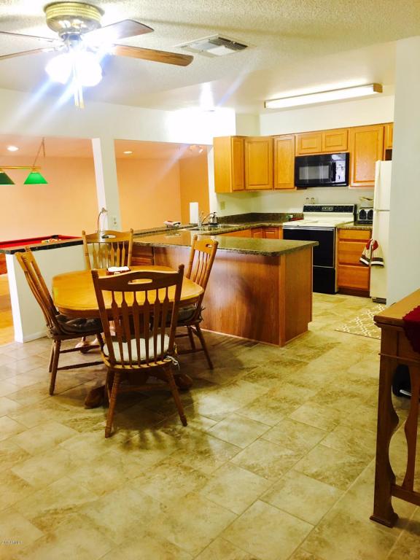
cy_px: 280
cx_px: 210
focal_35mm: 29
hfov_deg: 48.2
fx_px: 469
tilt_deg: -11.8
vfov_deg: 61.7
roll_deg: +3.5
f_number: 2.2
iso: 100
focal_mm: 4.15
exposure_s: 1/30
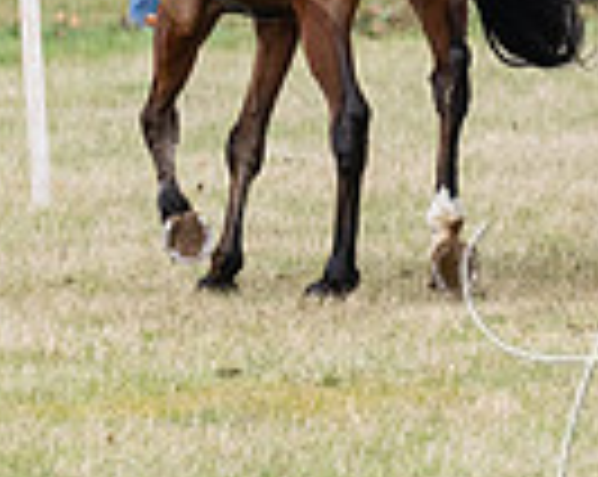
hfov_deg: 1.8
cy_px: -68
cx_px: 1194
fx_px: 19033
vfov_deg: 1.4
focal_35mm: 1077
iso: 800
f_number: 4
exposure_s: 1/800
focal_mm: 150
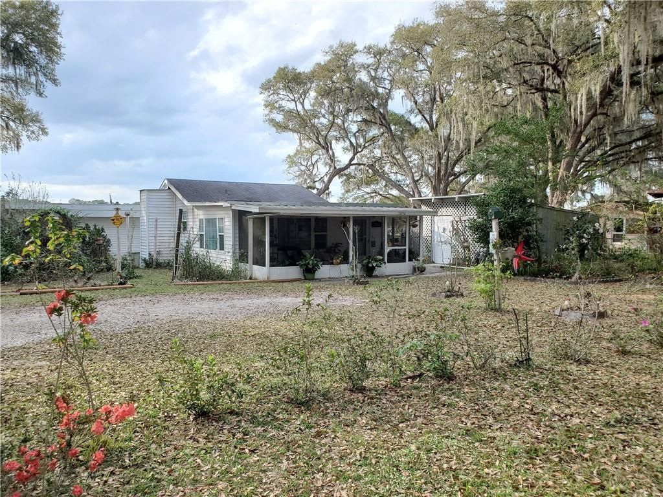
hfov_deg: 67.3
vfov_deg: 53.1
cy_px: 248
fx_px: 498
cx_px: 332
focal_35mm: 26
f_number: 2.4
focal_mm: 4.3
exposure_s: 1/226
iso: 50
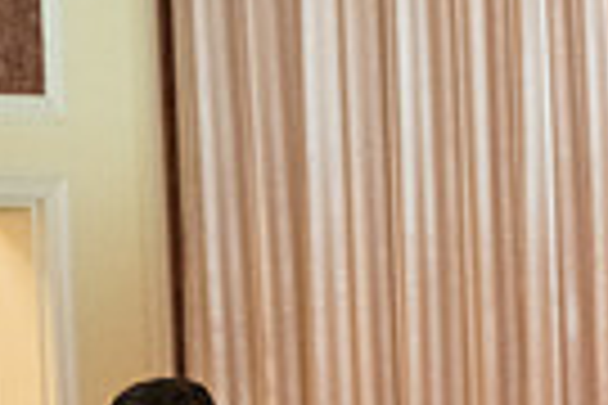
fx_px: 5066
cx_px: -284
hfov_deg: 6.8
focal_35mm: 300
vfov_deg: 4.5
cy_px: 673
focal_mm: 70
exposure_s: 1/125
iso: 3600
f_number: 2.8
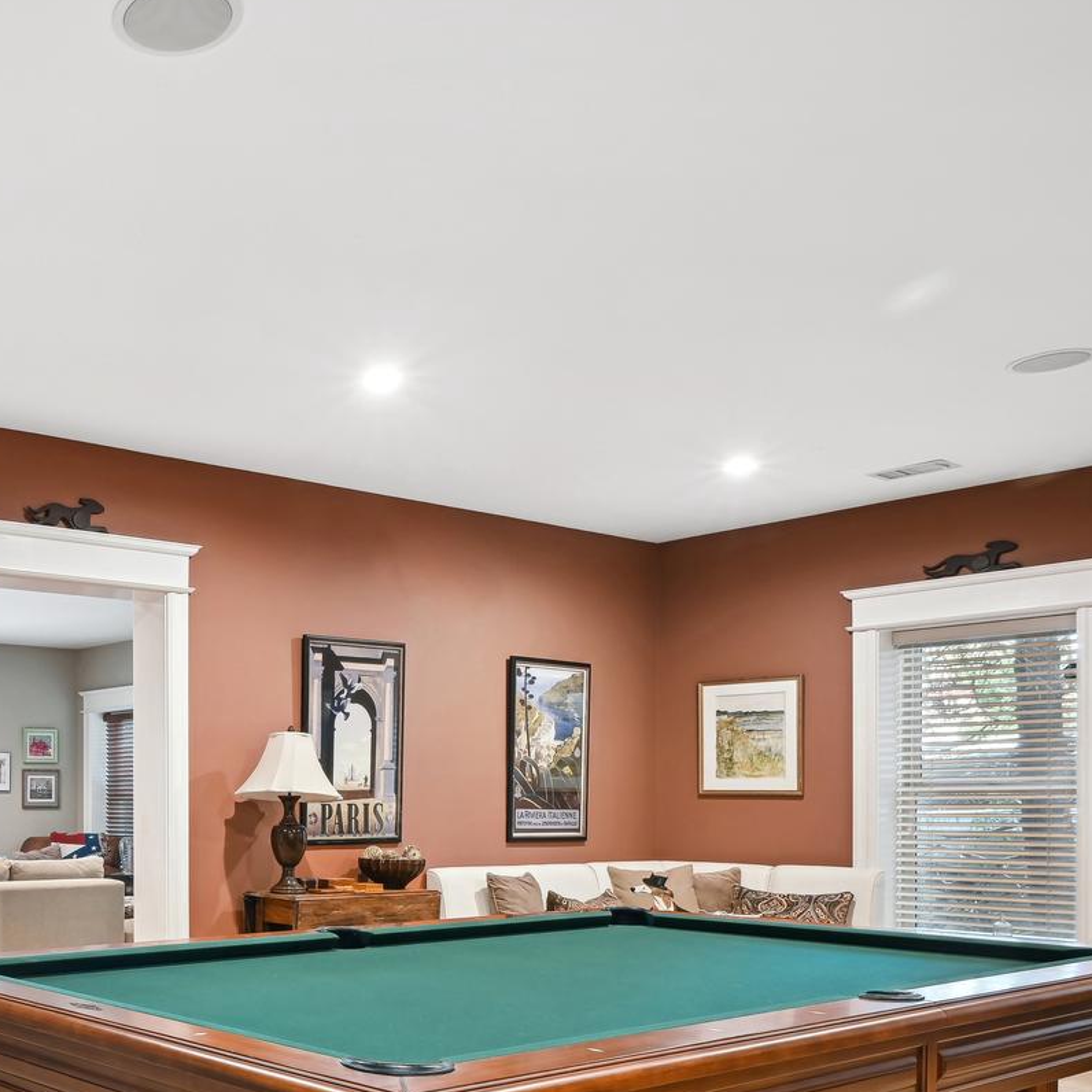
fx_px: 1249
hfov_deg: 41.2
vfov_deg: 45.2
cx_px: 3
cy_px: 851
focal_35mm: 35
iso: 200
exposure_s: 1/1.25
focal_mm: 16
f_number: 9
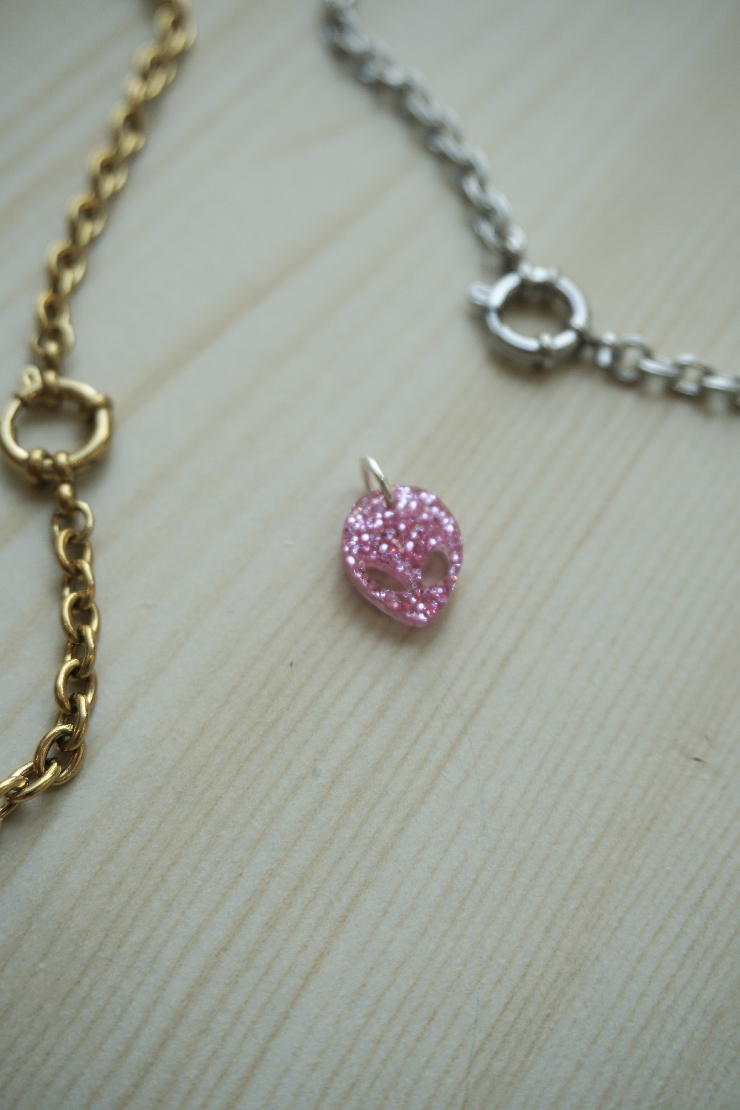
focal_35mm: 40
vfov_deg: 47.9
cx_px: 370
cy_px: 555
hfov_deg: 33.0
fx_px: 1249
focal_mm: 27
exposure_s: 1/160
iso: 125
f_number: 4.5
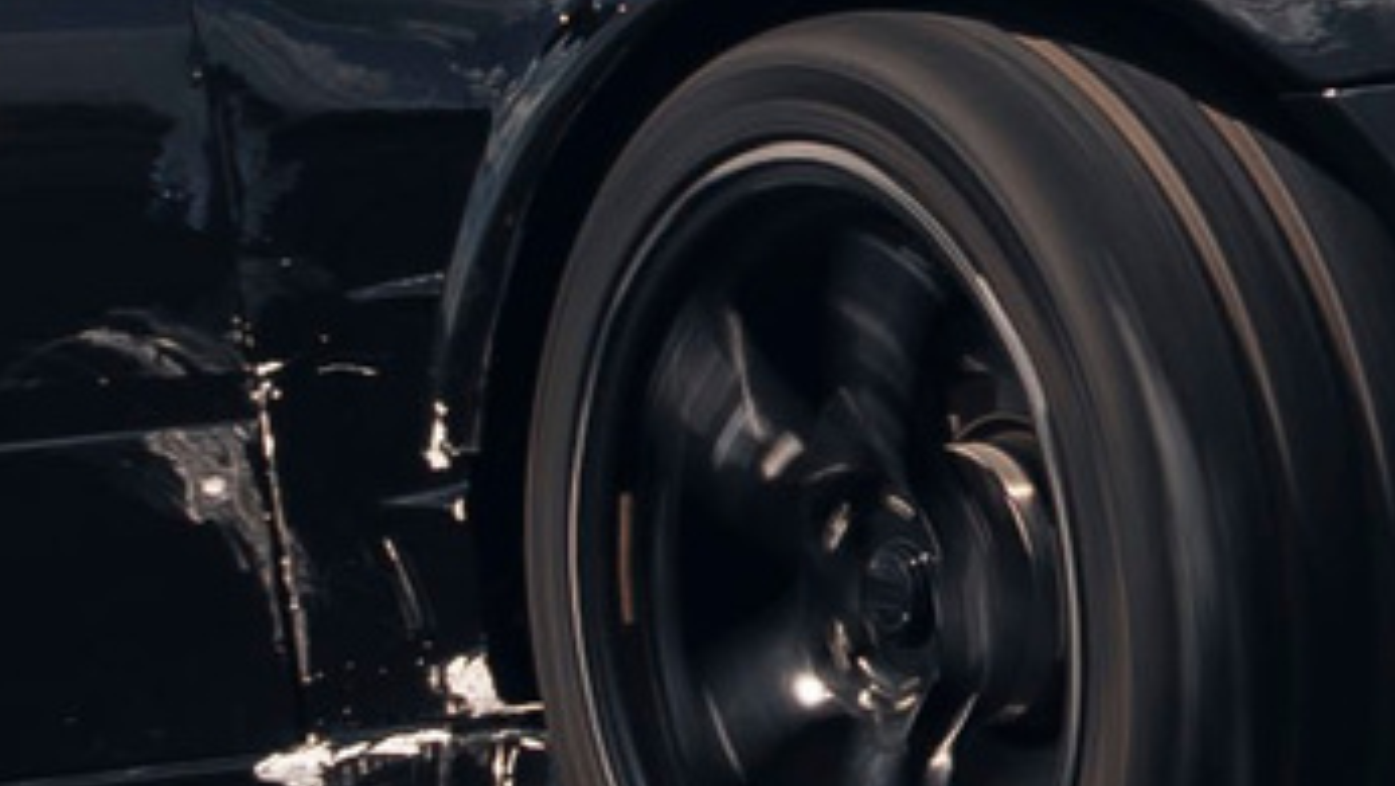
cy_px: 441
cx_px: 1697
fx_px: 51662
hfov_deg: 1.5
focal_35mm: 1396
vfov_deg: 0.9
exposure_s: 1/125
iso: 100
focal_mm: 120
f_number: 9
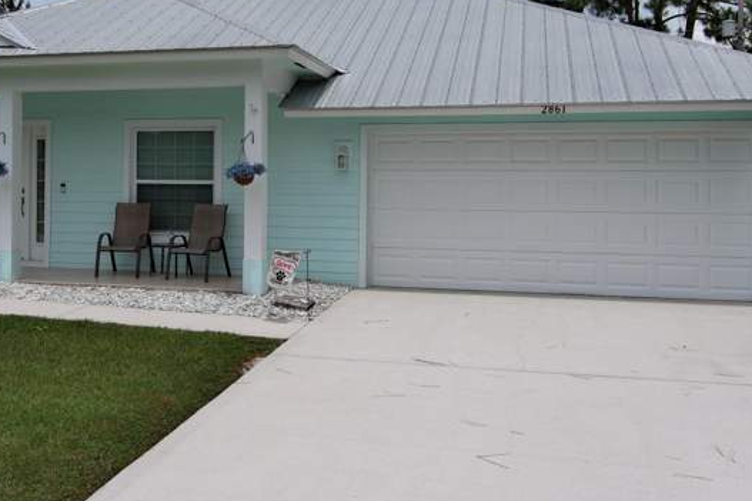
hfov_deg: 44.1
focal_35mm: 44
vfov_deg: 30.3
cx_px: 277
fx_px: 919
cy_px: 183
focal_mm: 10.57
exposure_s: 1/688
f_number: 2.8
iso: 100
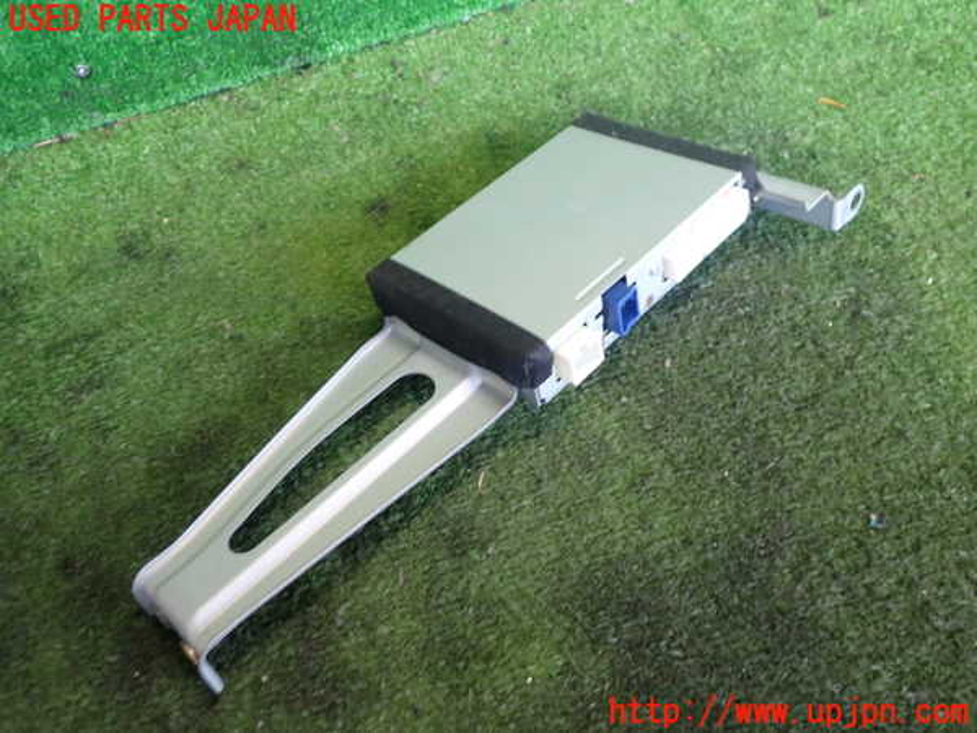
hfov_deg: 60.0
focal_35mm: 30
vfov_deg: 46.8
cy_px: 366
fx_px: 847
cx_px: 488
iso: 200
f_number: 2.3
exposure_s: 1/30
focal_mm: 5.4
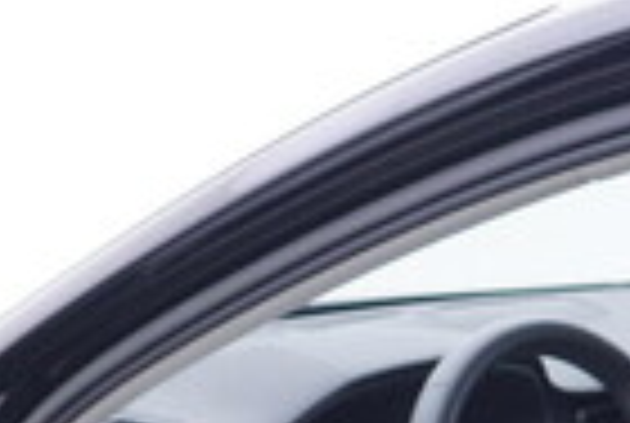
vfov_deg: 9.2
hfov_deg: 14.3
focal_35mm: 141
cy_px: 821
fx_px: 2473
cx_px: 4
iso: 160
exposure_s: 1/40
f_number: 2.8
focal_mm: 24
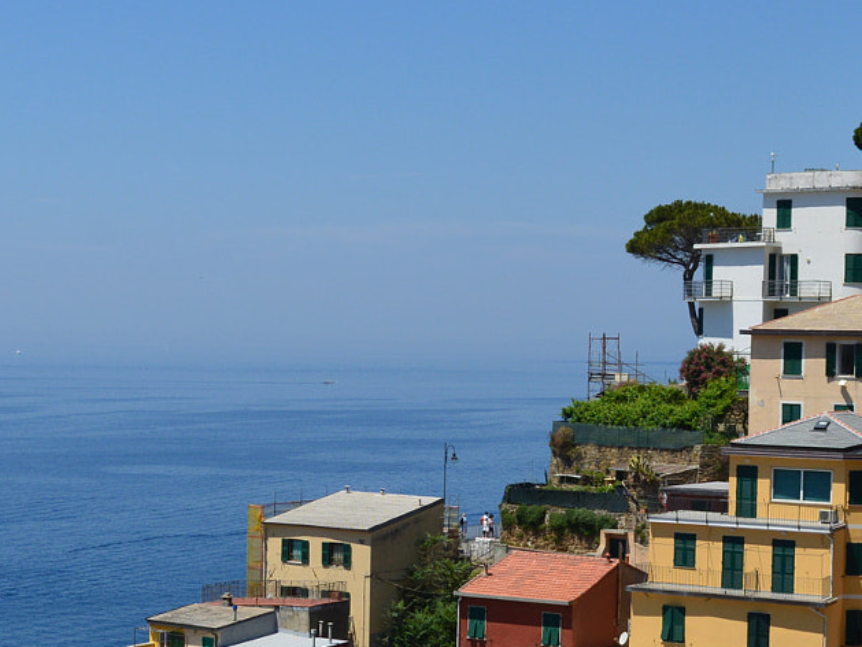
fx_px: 2192
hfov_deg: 22.1
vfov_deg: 16.8
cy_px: 398
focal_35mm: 88
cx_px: 226
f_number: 11
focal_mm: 24
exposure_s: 1/500
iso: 200
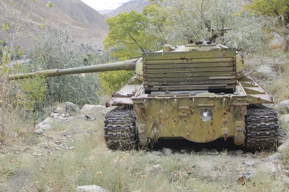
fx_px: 421
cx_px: 144
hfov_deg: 37.9
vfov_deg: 25.7
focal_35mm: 52
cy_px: 96
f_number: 5.6
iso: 200
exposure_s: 1/125
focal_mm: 35
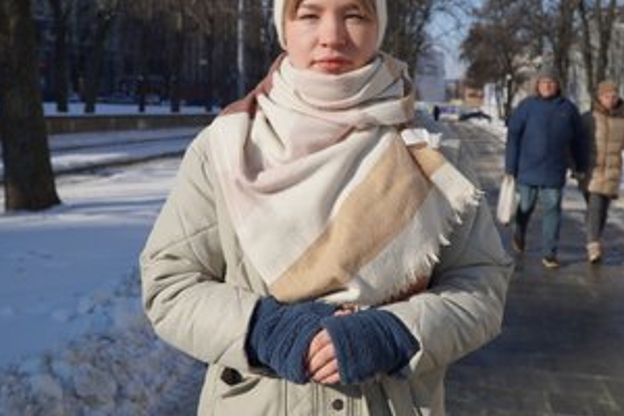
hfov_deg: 44.4
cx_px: 343
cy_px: 161
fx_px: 763
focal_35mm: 44
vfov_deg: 30.4
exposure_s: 1/1600
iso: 100
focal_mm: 22
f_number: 4.5
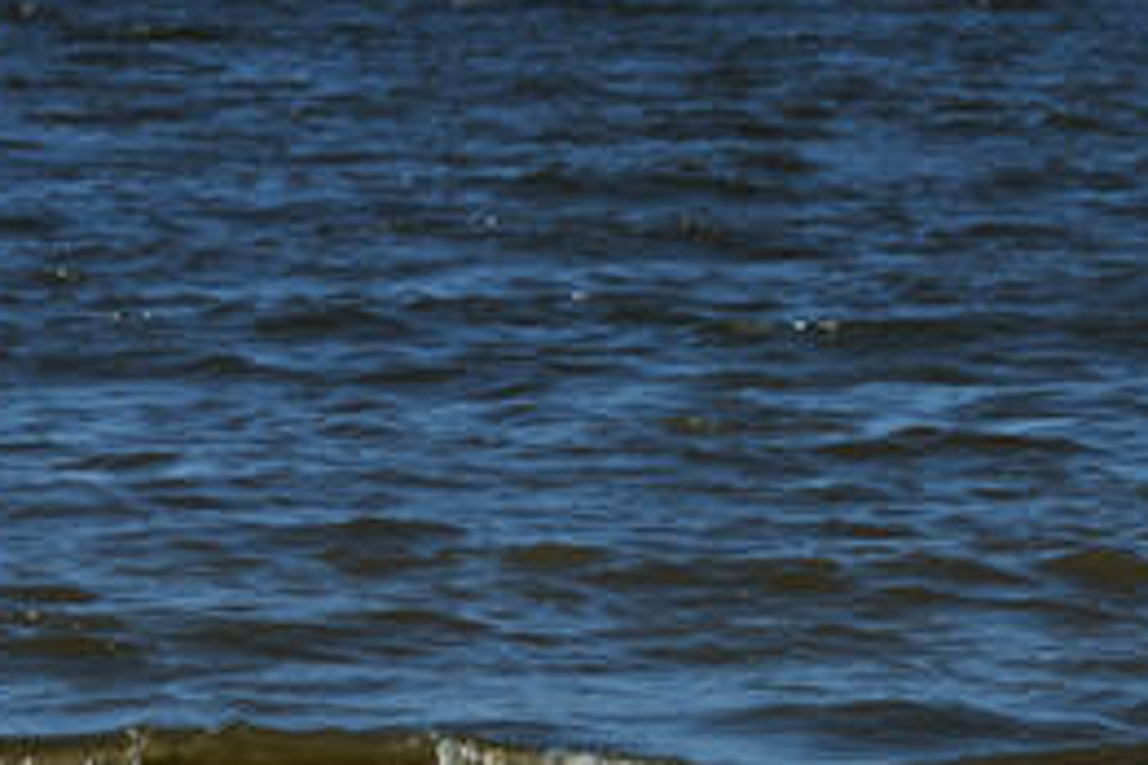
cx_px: 818
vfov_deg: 4.4
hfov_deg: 6.7
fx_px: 9853
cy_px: 980
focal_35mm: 309
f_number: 10
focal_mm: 112
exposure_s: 1/640
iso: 400
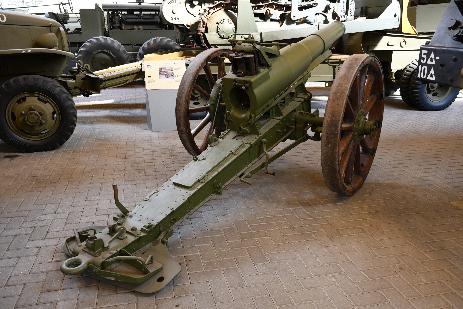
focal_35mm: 30
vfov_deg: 43.6
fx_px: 386
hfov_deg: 61.9
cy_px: 154
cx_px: 232
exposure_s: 1/60
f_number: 4
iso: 1000
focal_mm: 20
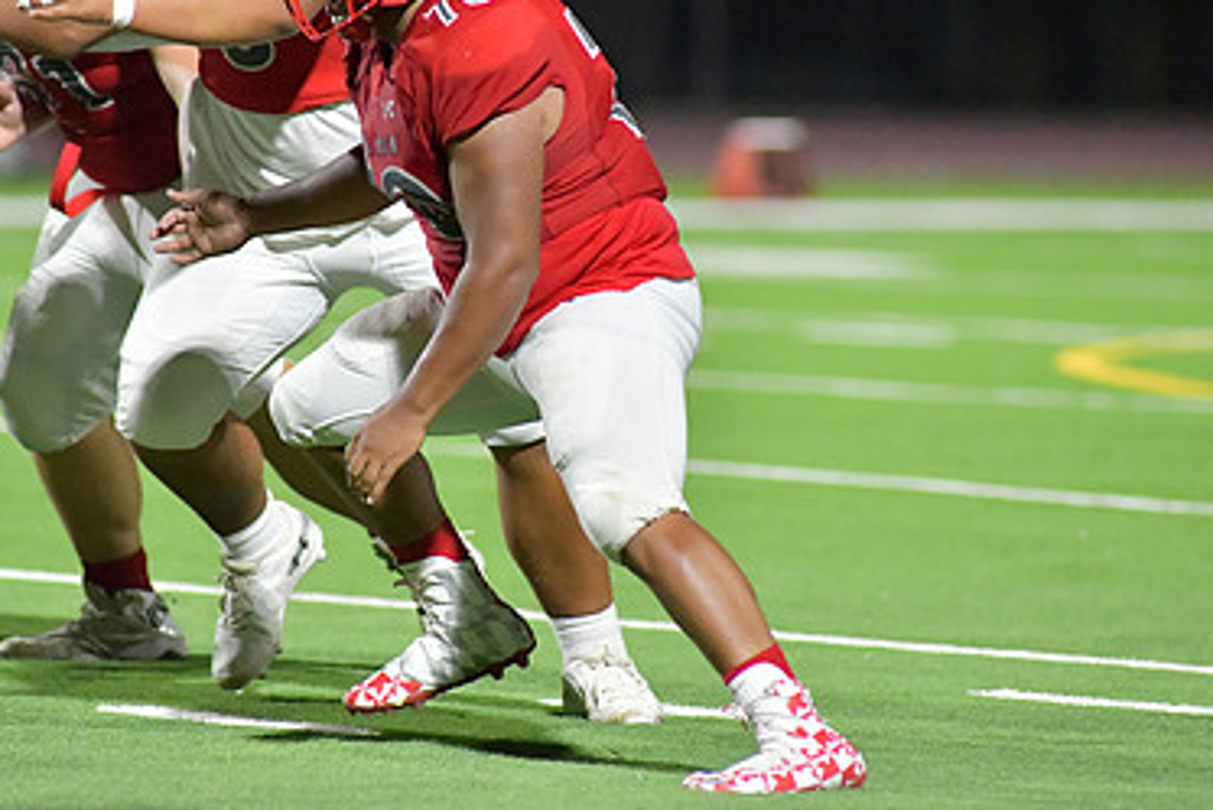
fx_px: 15741
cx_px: 504
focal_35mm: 467
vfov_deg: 2.9
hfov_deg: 4.4
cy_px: 353
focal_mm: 300
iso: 10000
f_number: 4
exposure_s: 1/1250
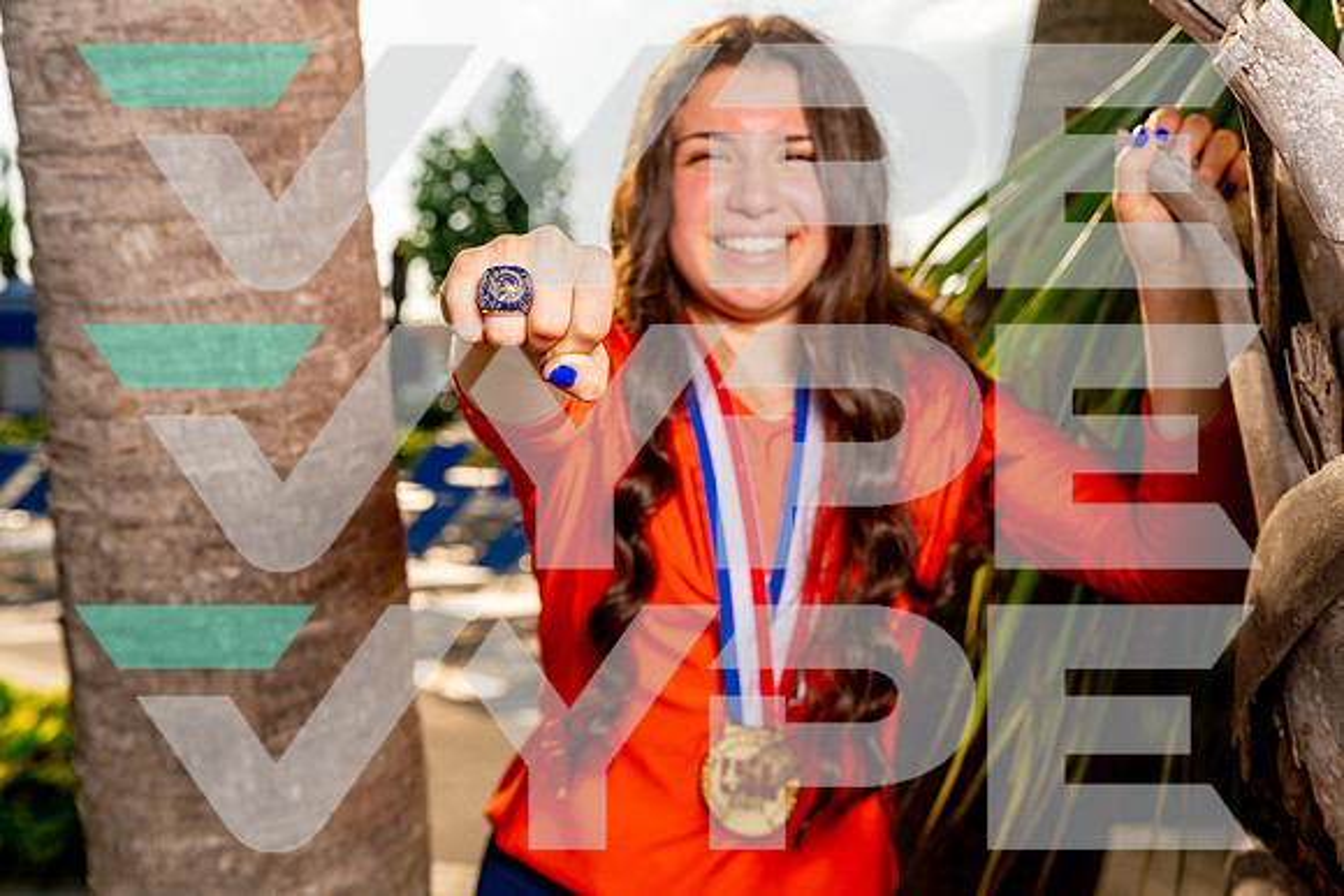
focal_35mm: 50
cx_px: 672
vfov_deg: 27.0
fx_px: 1867
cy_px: 448
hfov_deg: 39.6
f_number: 5.6
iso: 100
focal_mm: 50
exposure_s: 1/800
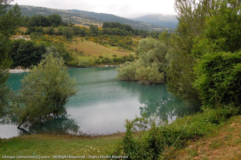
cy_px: 80
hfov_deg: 55.2
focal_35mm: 34
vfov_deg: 38.3
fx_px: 231
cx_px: 120
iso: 1600
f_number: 18
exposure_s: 1/100
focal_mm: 23
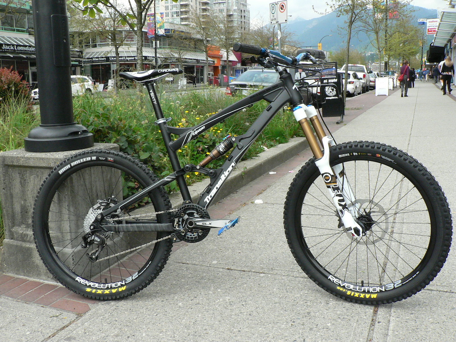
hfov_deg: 52.6
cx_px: 228
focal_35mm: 35
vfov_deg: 40.7
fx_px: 461
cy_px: 171
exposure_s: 1/500
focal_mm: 6
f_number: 5.6
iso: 200
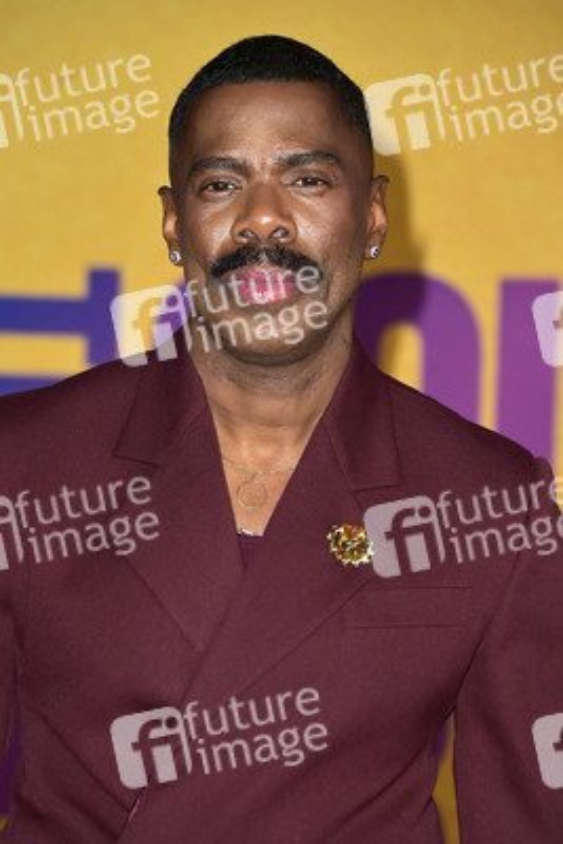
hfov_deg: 8.1
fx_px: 3984
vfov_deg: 12.1
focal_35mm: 170
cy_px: 422
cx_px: 282
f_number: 6.3
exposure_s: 1/250
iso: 320
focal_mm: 170
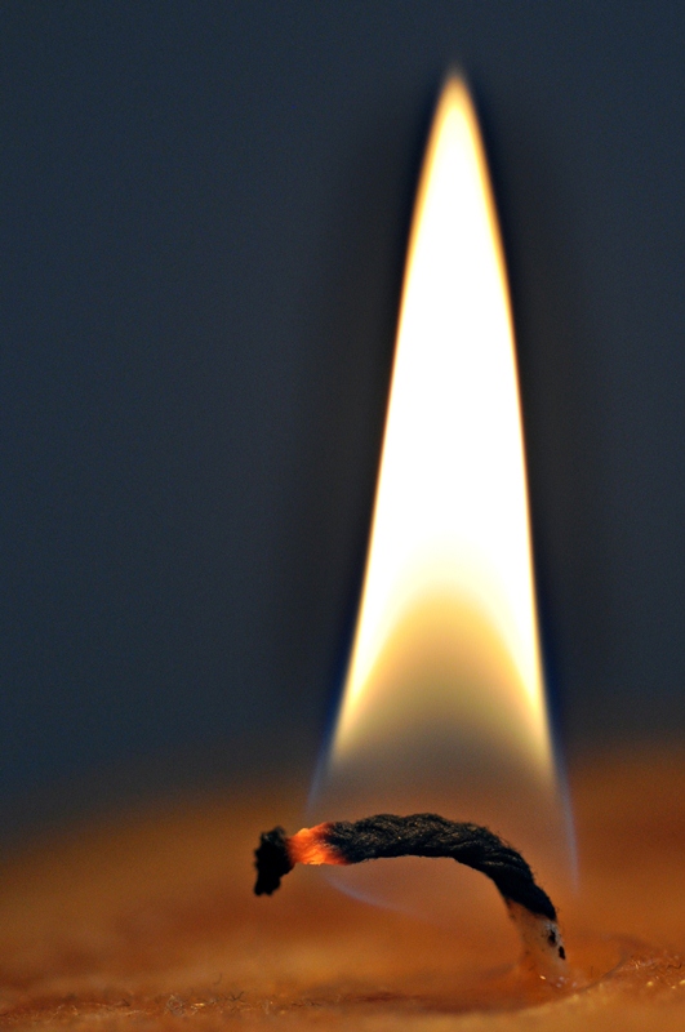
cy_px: 516
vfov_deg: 22.7
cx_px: 342
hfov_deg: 15.1
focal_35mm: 90
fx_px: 2576
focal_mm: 60
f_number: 4.5
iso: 400
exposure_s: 1/320
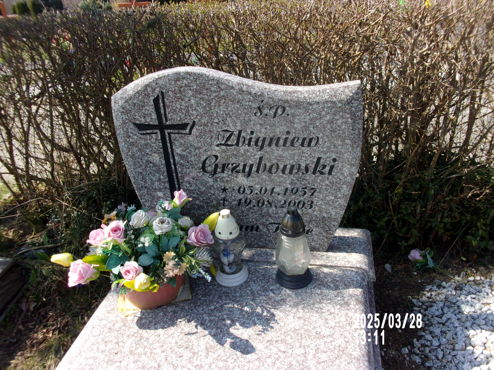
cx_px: 247
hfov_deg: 63.4
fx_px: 400
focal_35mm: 28
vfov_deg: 49.7
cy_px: 185
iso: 80
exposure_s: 1/50
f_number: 10.8
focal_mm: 5.1
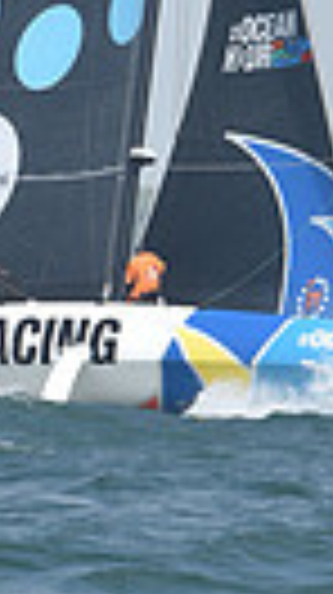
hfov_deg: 1.6
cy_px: -423
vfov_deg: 2.9
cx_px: 146
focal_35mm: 737
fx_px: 11599
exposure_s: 1/1000
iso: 320
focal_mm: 160
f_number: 9
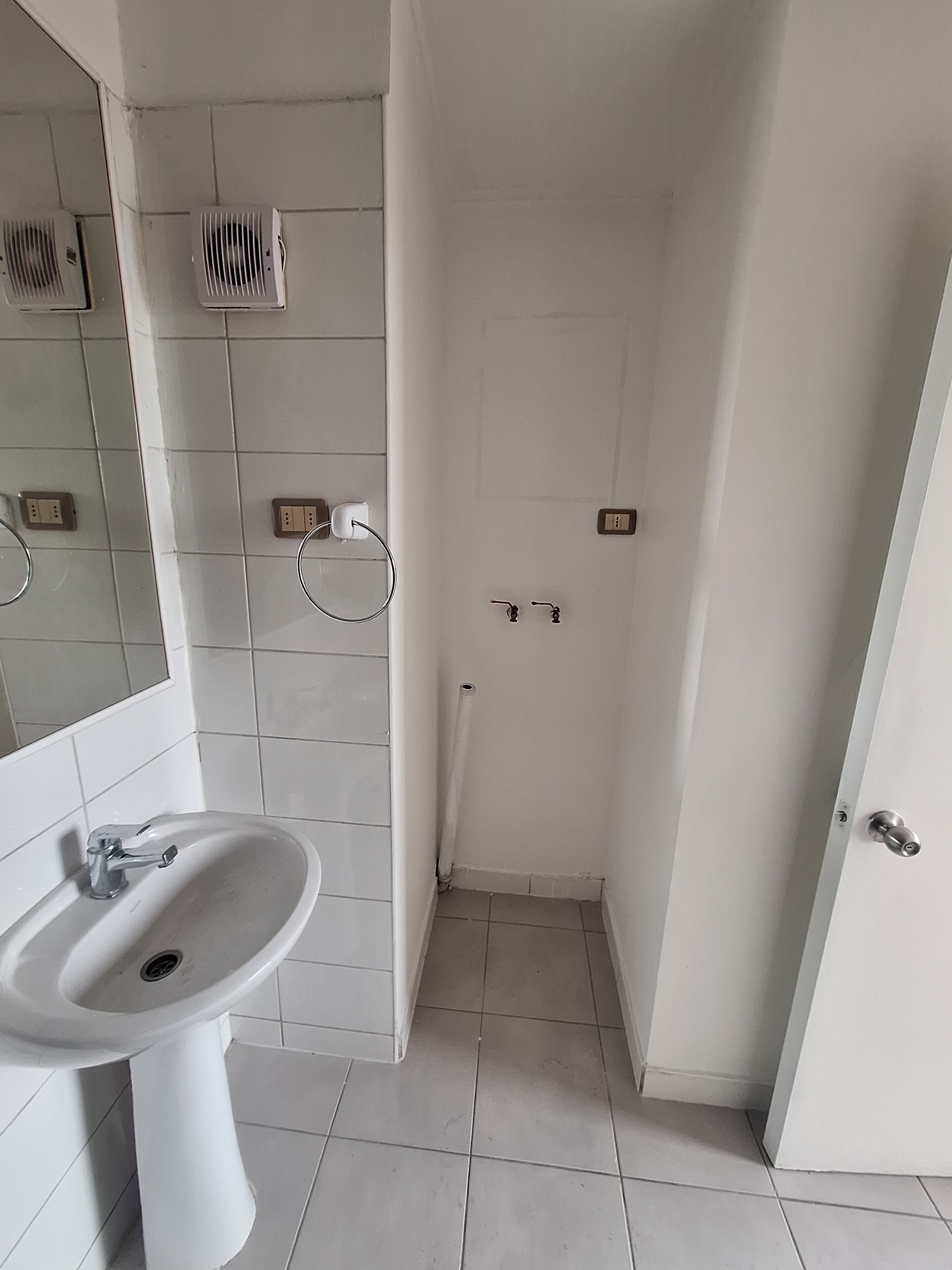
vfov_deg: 106.2
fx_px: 477
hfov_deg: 89.9
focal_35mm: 13
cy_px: 635
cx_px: 476
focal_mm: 1.74
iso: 160
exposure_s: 1/40
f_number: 2.2
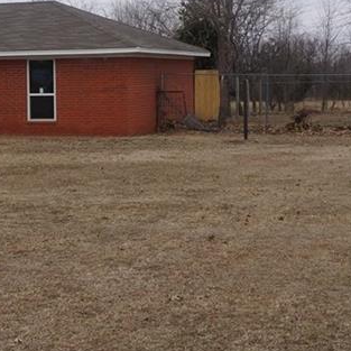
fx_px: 1002
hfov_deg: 19.7
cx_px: 96
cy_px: 101
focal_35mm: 87
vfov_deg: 19.8
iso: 200
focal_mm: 21
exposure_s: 1/125
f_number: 13
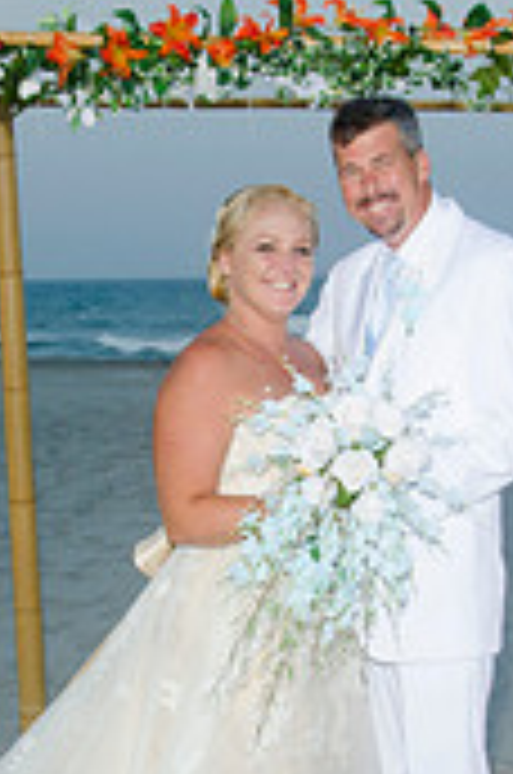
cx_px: 198
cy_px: 504
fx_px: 2017
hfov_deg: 14.5
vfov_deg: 21.7
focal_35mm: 94
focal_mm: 24
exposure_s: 1/125
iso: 100
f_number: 5.6
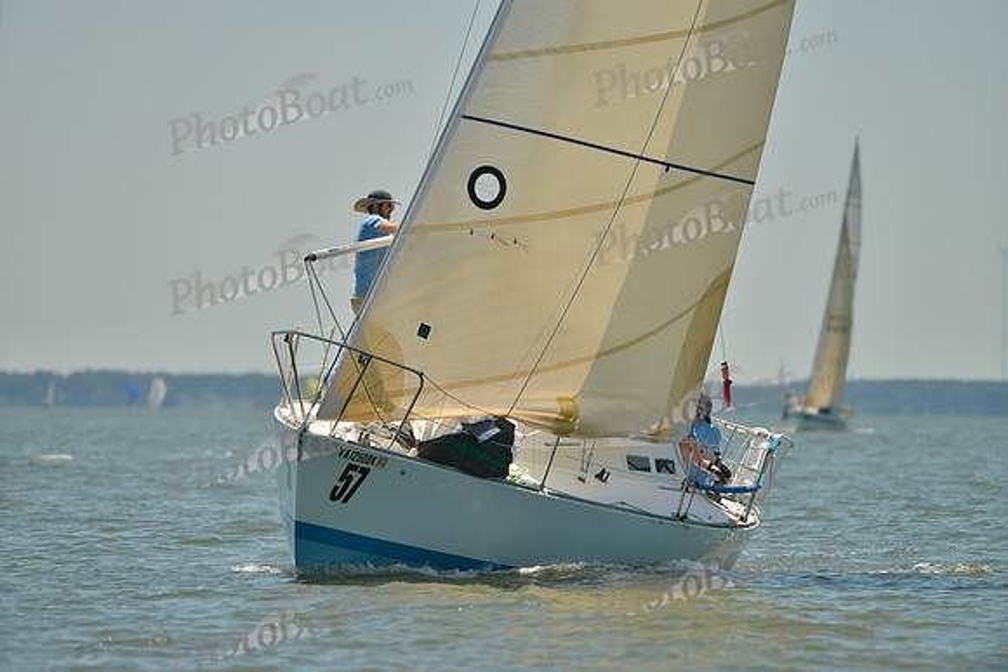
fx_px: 11202
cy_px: 336
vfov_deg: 3.4
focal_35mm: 400
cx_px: 504
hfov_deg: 5.2
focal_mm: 400
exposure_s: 1/1600
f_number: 5.6
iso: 200
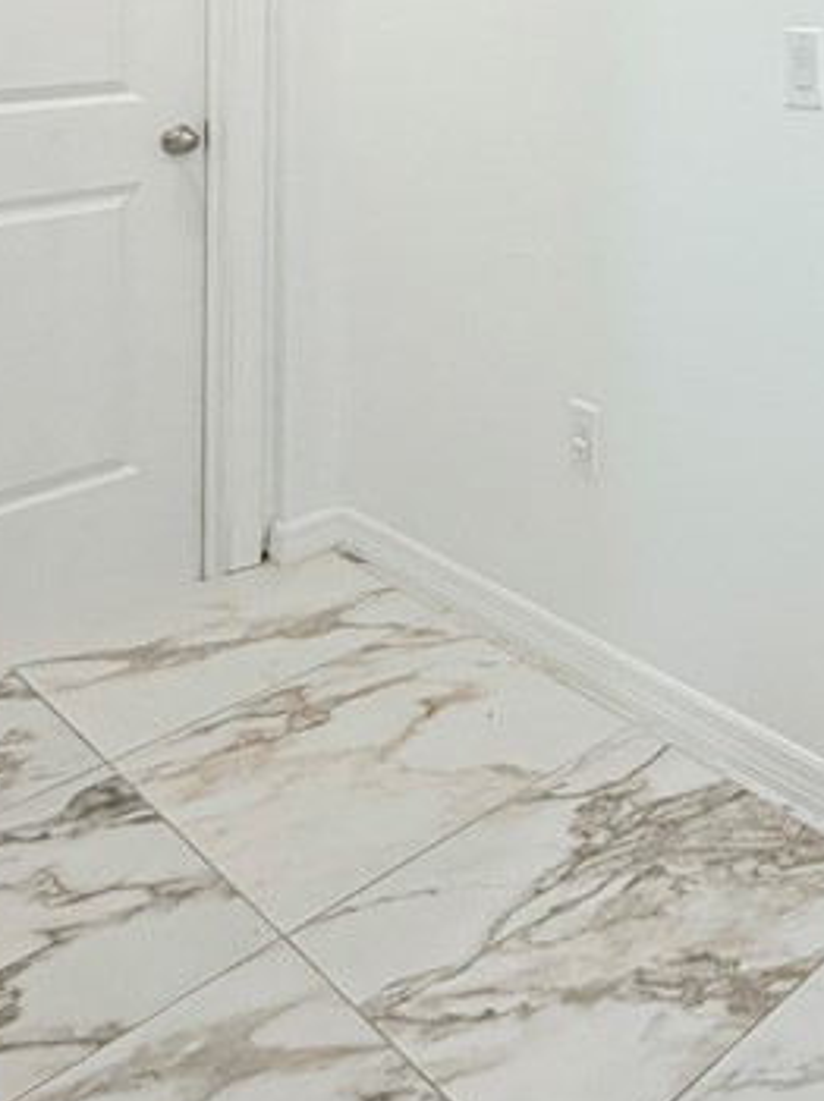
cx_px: 909
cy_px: -66
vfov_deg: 38.9
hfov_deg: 31.2
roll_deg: -0.4
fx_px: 1303
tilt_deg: +0.2
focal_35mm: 41
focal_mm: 2.22
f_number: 2.2
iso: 160
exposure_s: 1/120
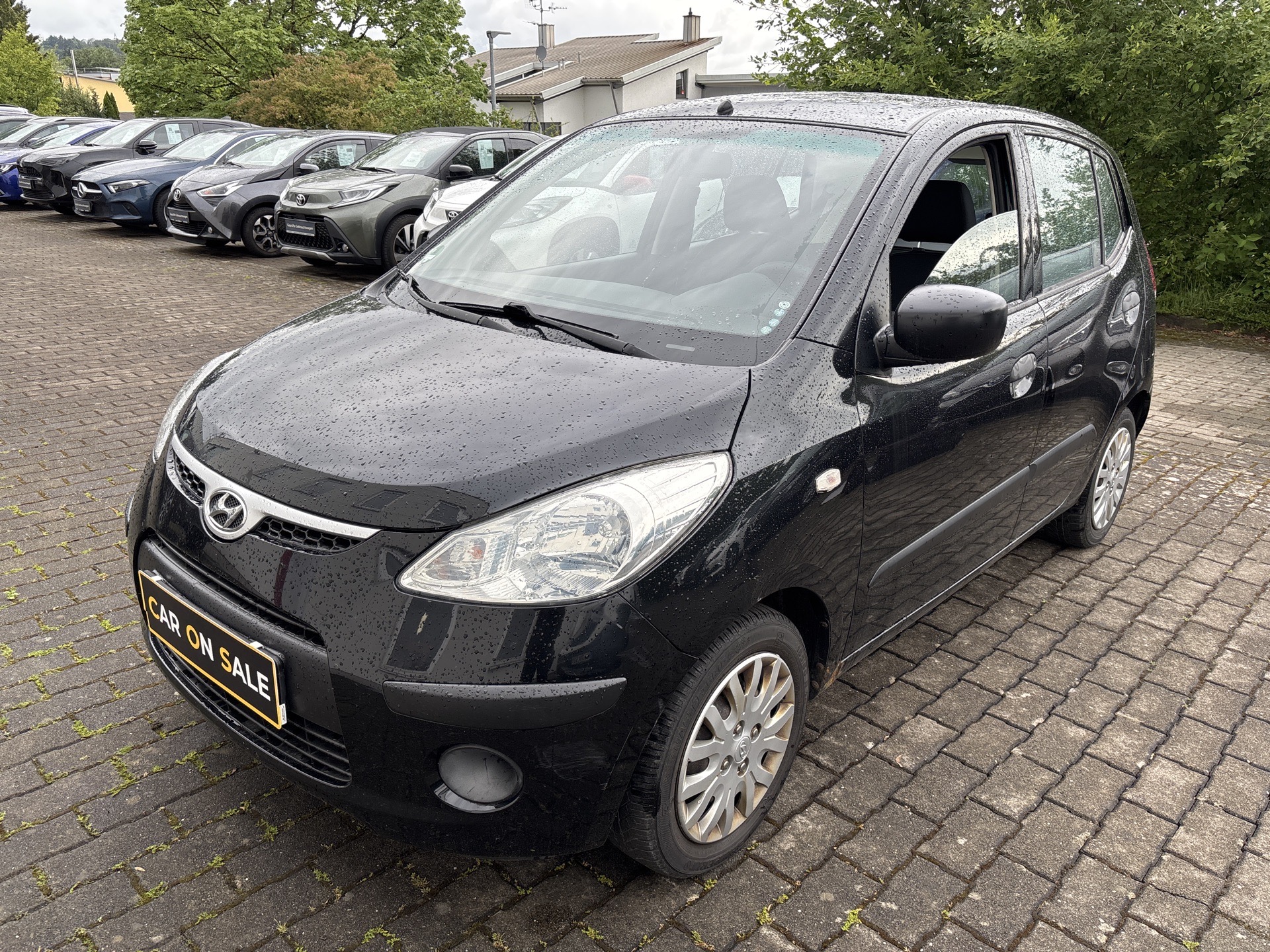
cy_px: 476
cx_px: 635
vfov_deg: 53.1
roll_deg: -1.0
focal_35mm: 26
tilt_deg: -19.8
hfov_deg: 67.3
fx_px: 954
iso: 50
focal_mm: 5.96
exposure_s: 1/587
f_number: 1.6
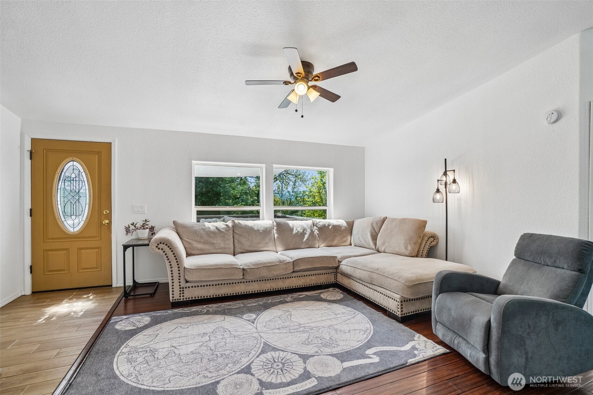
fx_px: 264
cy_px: 198
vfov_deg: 73.7
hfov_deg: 96.7
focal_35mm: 16
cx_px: 296
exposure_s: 1/100
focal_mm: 16
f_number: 8
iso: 400
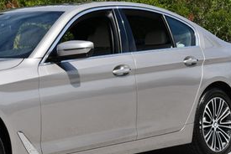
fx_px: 777
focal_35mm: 121
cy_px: 80
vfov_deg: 11.4
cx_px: 11
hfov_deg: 16.6
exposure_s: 1/320
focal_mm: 26
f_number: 9
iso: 100
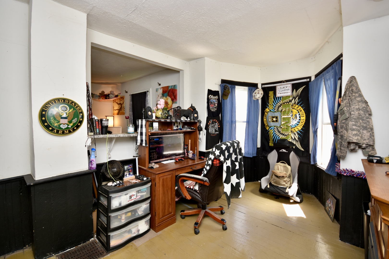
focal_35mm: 15
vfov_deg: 77.3
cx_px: 194
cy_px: 130
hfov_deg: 100.4
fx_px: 162
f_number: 4
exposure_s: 1/60
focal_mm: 10
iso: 280
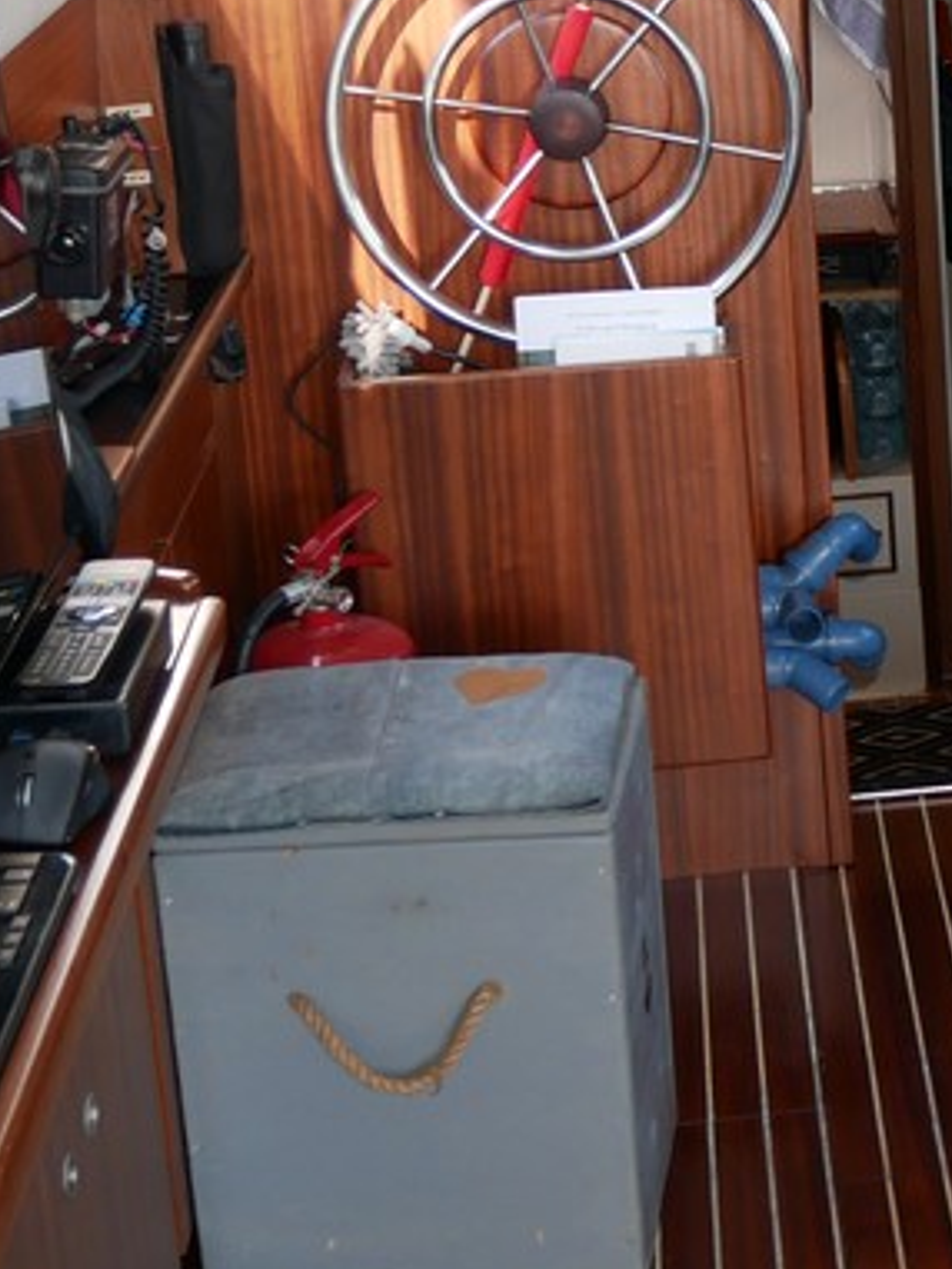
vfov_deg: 24.0
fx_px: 2969
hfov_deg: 16.6
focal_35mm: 81
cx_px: 1406
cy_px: 381
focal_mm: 12
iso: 200
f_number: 3.5
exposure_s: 1/60
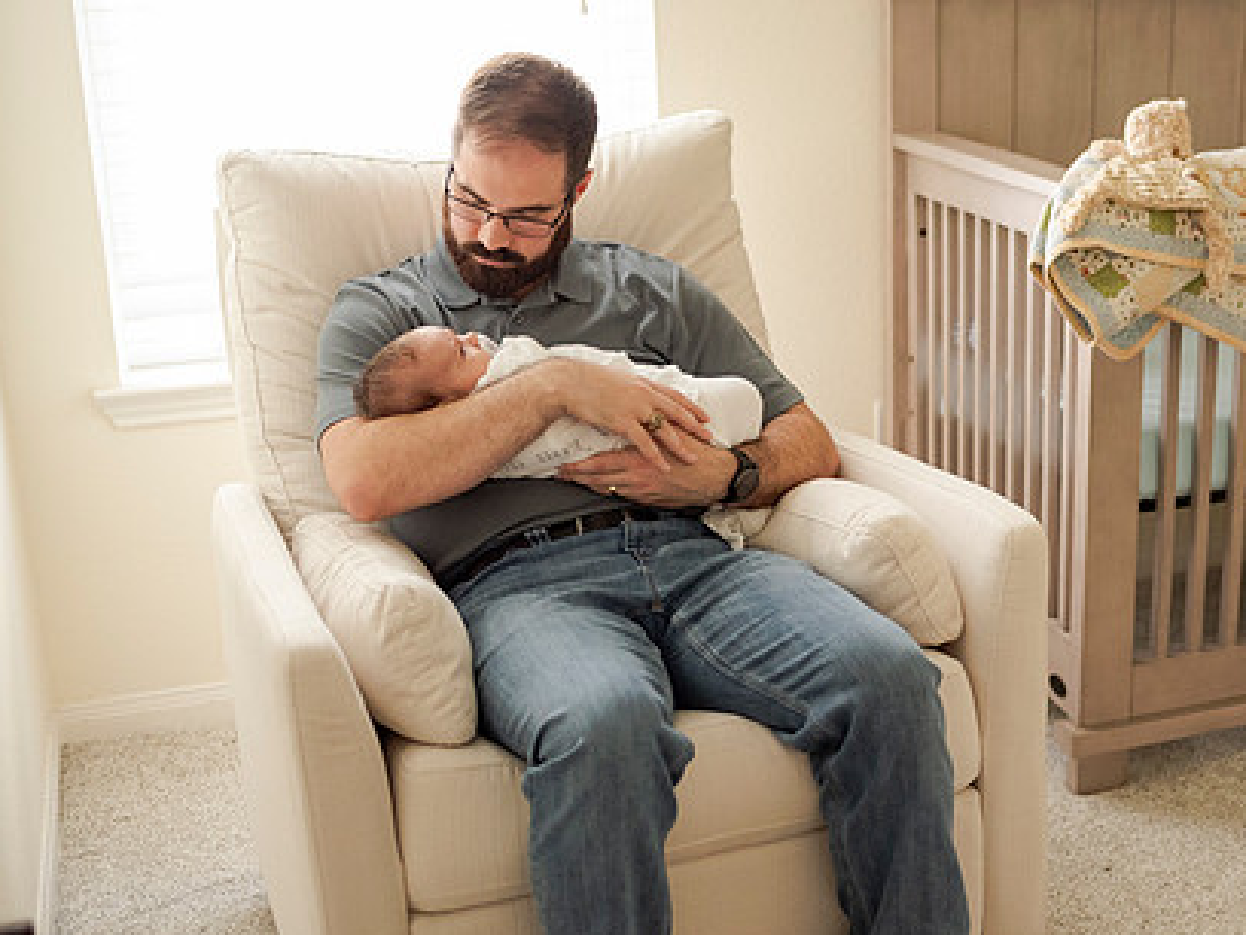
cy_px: 427
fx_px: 1836
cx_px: 850
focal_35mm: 51
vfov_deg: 28.6
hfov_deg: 37.0
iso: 800
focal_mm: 35
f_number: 1.8
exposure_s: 1/125
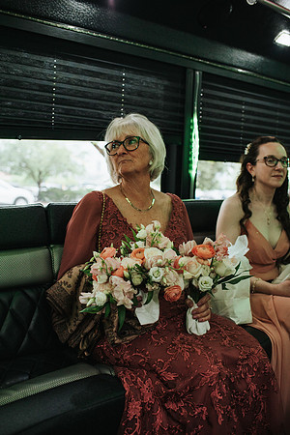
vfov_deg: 54.4
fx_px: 423
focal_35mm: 35
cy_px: 218
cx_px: 145
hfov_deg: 37.9
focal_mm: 35
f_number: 3.2
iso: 1000
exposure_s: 1/200
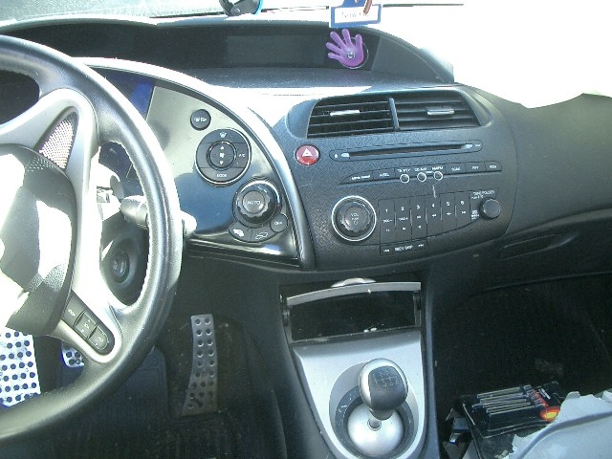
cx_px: 306
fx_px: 619
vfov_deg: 40.7
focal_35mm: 35
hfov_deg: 52.6
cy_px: 230
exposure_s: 1/40
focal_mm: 5.8
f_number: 2.6
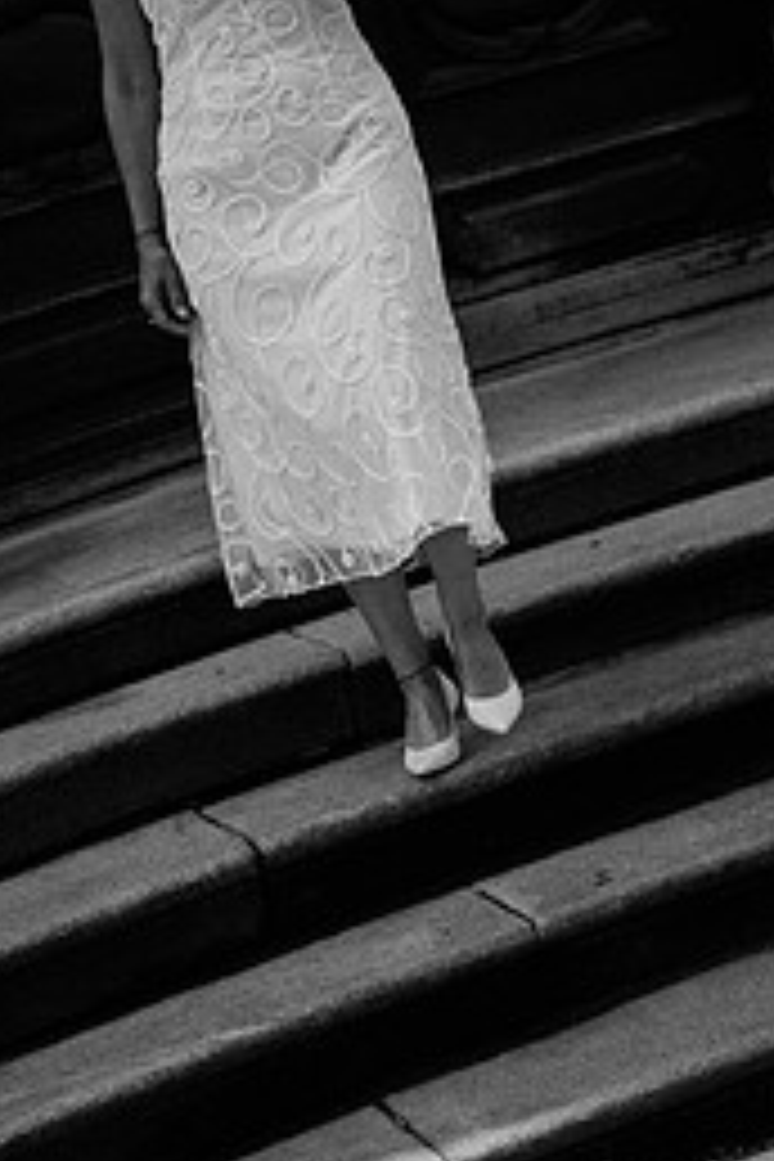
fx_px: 3096
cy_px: 441
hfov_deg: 14.3
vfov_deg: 21.2
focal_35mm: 96
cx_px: 392
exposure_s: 1/4000
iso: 100
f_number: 1.8
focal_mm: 55
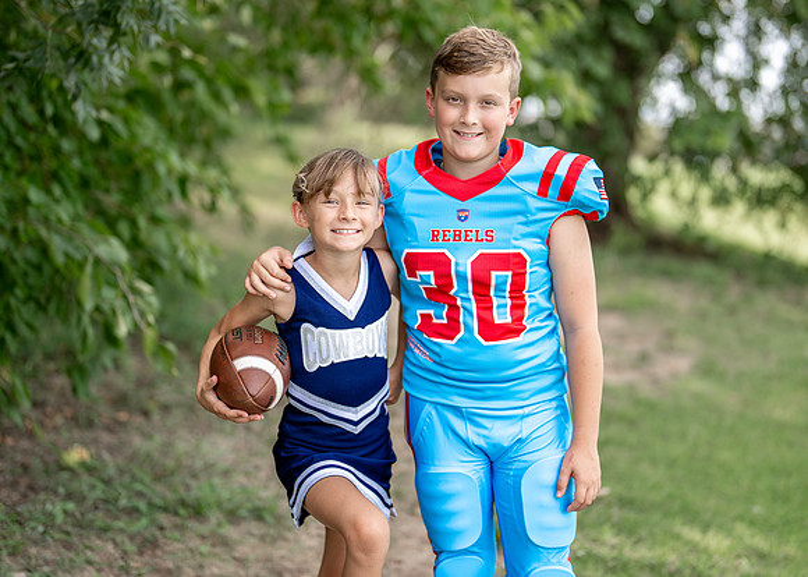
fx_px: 1457
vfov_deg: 22.4
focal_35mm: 64
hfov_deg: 31.0
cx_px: 396
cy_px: 269
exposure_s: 1/2000
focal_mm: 50
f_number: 1.2
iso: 100
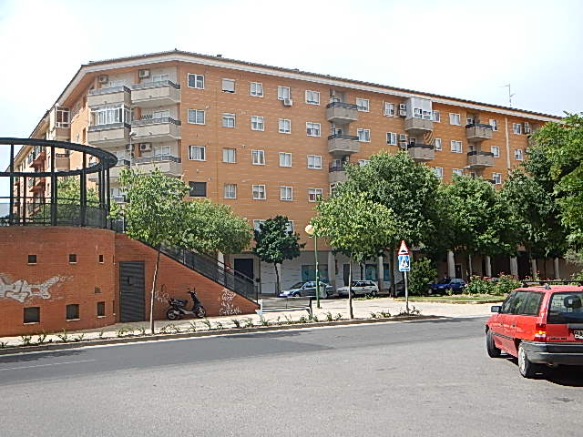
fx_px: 606
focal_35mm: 36
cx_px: 292
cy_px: 218
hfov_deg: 51.4
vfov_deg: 39.7
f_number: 4
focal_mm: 6.5
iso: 125
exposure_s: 1/800
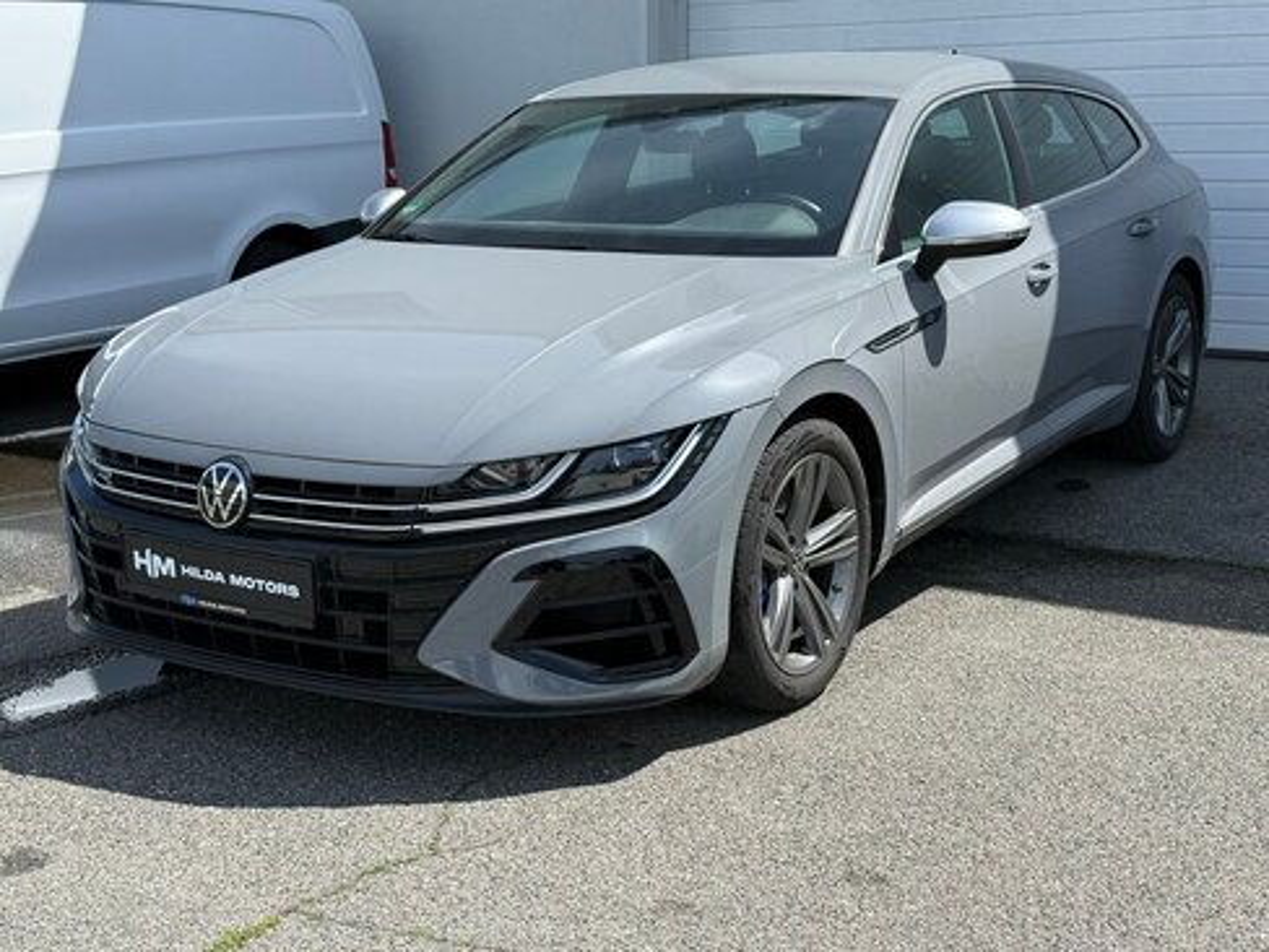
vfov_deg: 30.3
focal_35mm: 48
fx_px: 1760
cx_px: 634
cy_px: 476
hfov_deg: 39.7
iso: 80
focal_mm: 6.76
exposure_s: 1/3704
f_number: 1.78
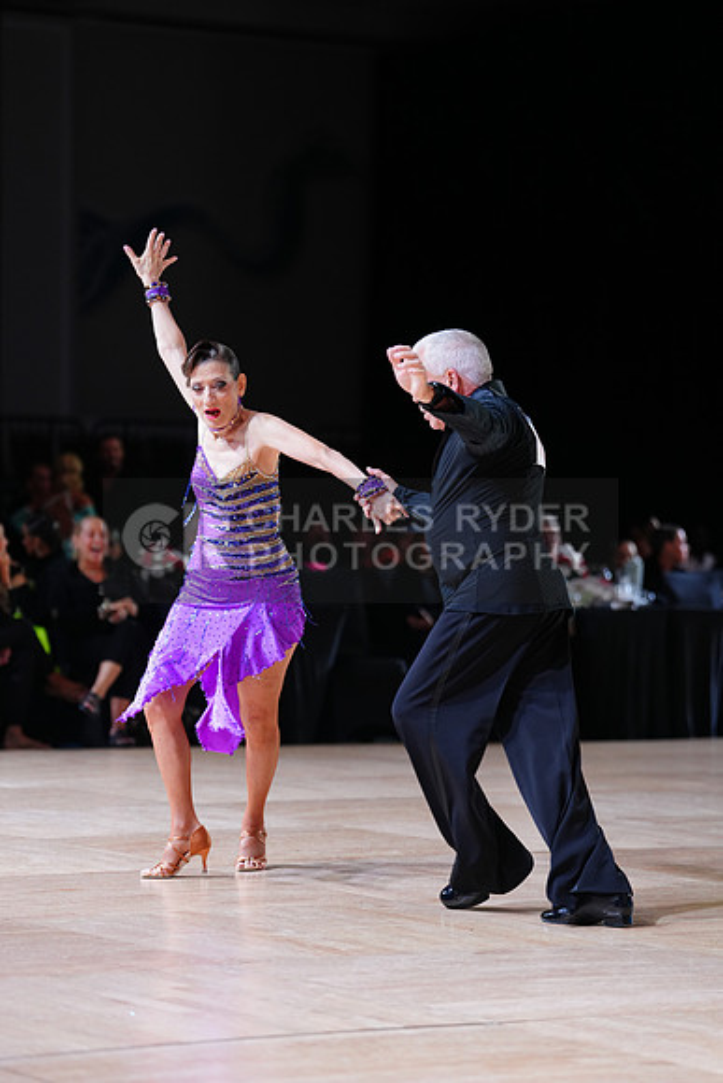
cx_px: 362
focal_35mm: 117
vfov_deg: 17.5
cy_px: 542
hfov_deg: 11.7
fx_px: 3522
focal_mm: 117
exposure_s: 1/400
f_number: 2.8
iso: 800
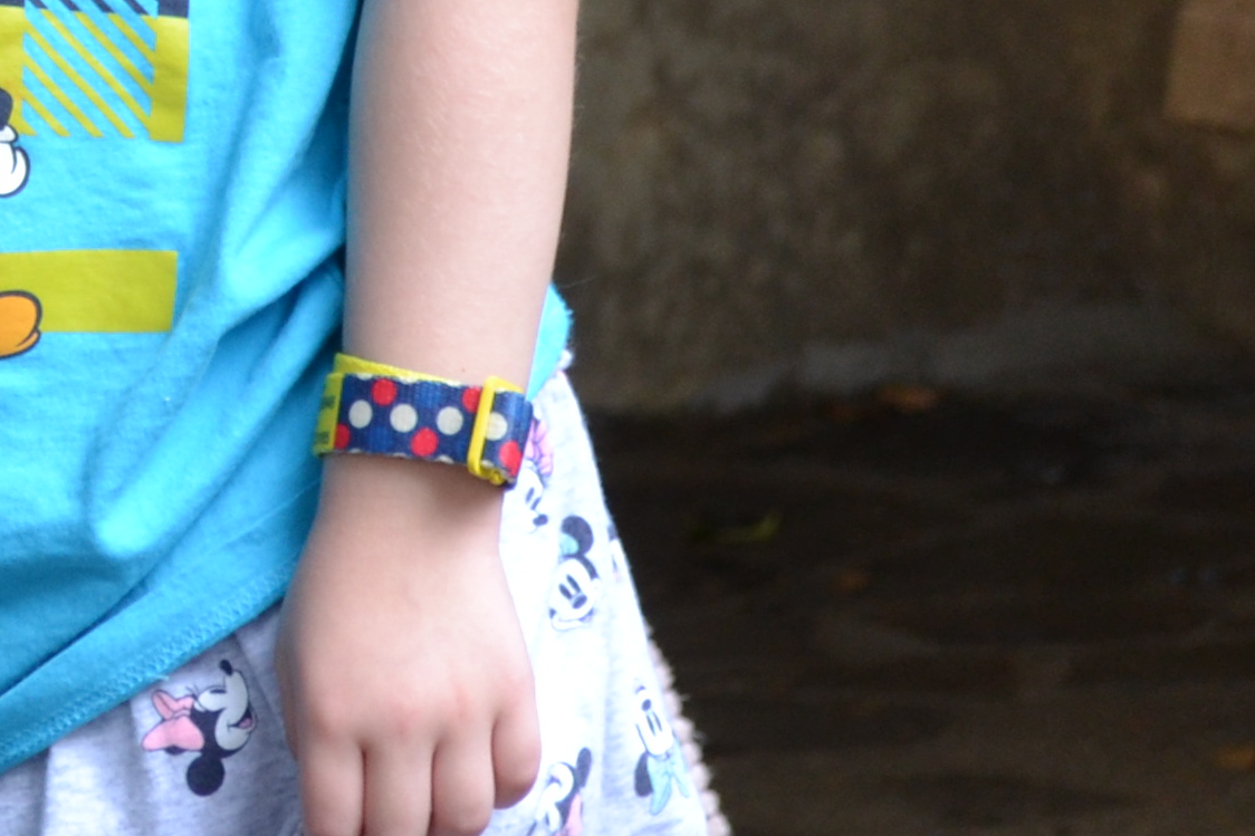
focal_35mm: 246
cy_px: -714
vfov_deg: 5.5
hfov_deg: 8.2
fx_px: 8574
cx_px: -738
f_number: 5.3
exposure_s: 1/100
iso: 400
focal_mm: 40
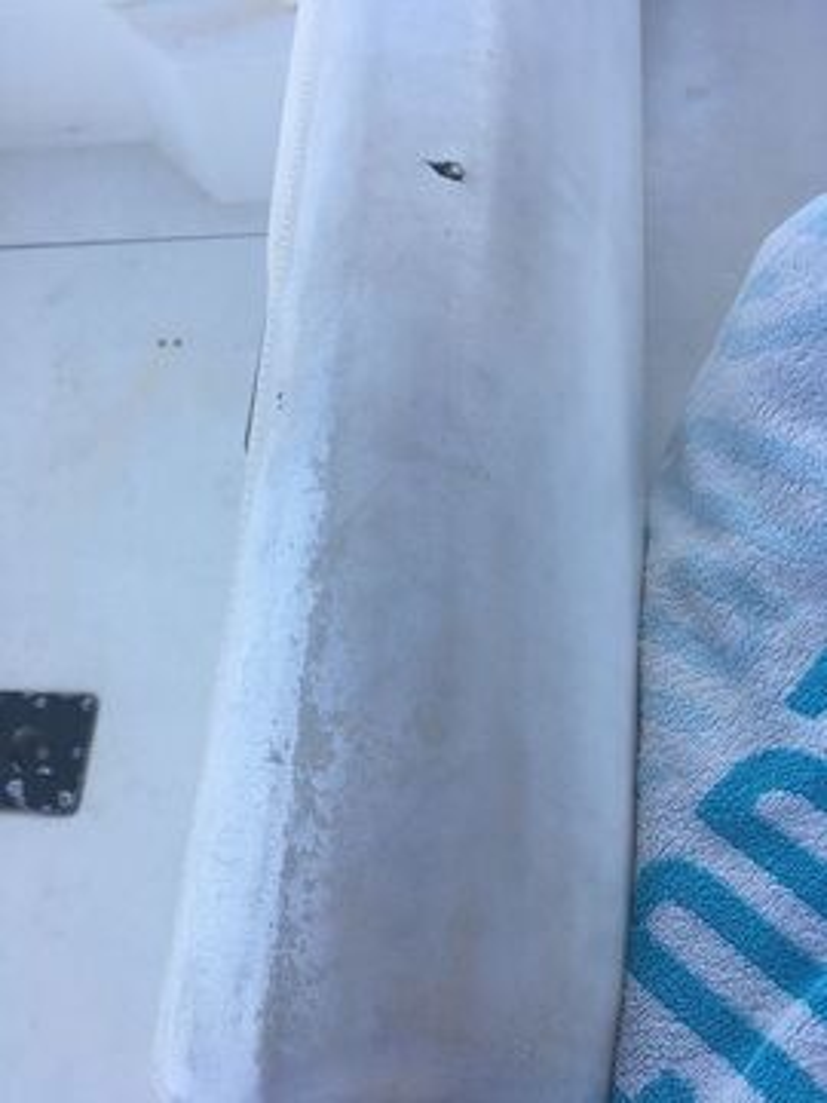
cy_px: 552
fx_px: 924
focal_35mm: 29
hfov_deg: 48.2
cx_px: 414
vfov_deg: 61.7
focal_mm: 4.15
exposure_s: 1/229
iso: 25
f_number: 2.2
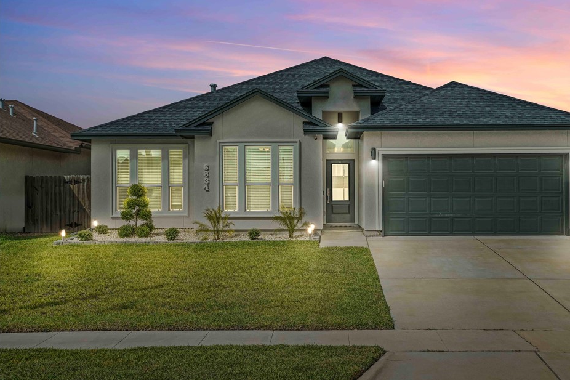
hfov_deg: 47.2
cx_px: 333
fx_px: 649
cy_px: 163
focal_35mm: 41
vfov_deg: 32.6
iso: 500
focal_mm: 35
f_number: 7.1
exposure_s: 1/320
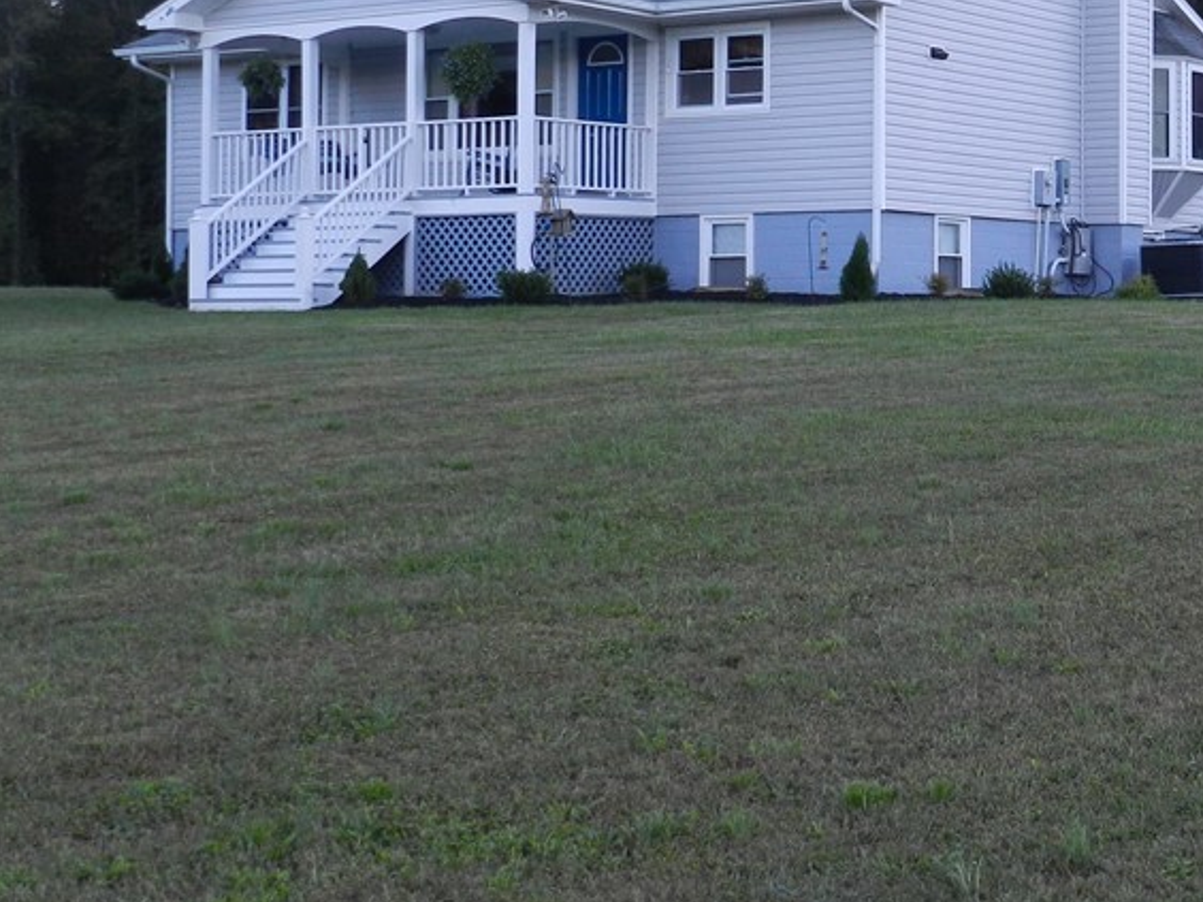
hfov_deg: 27.5
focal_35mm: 69
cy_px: 230
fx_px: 2398
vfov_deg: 21.1
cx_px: 1007
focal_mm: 6.7
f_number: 4
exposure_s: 1/125
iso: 160
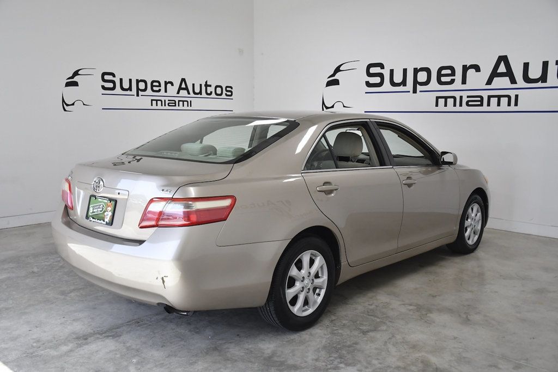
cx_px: 279
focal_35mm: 34
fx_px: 527
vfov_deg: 38.9
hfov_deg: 55.8
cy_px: 186
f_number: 4
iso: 1250
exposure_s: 1/2000
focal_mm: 23
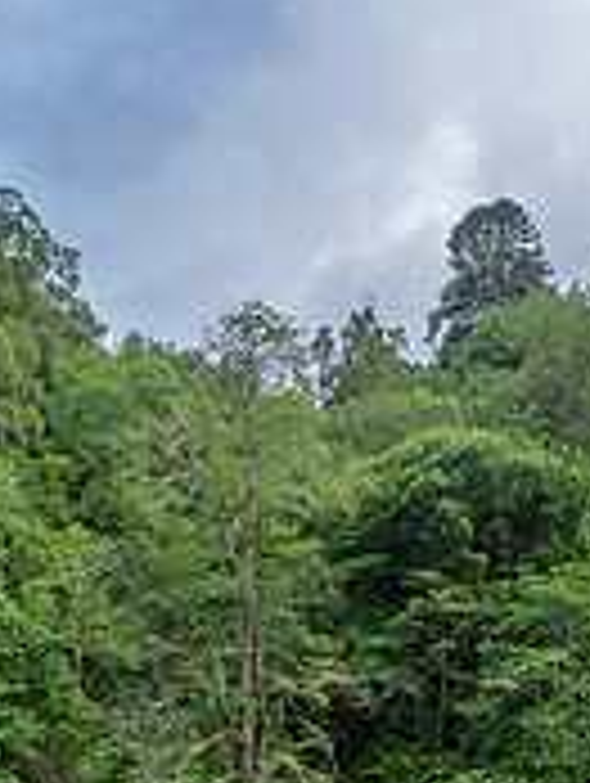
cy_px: 846
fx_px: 1406
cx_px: -131
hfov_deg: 21.8
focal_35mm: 62
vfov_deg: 28.5
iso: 200
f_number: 7.1
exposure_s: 1/40
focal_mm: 12
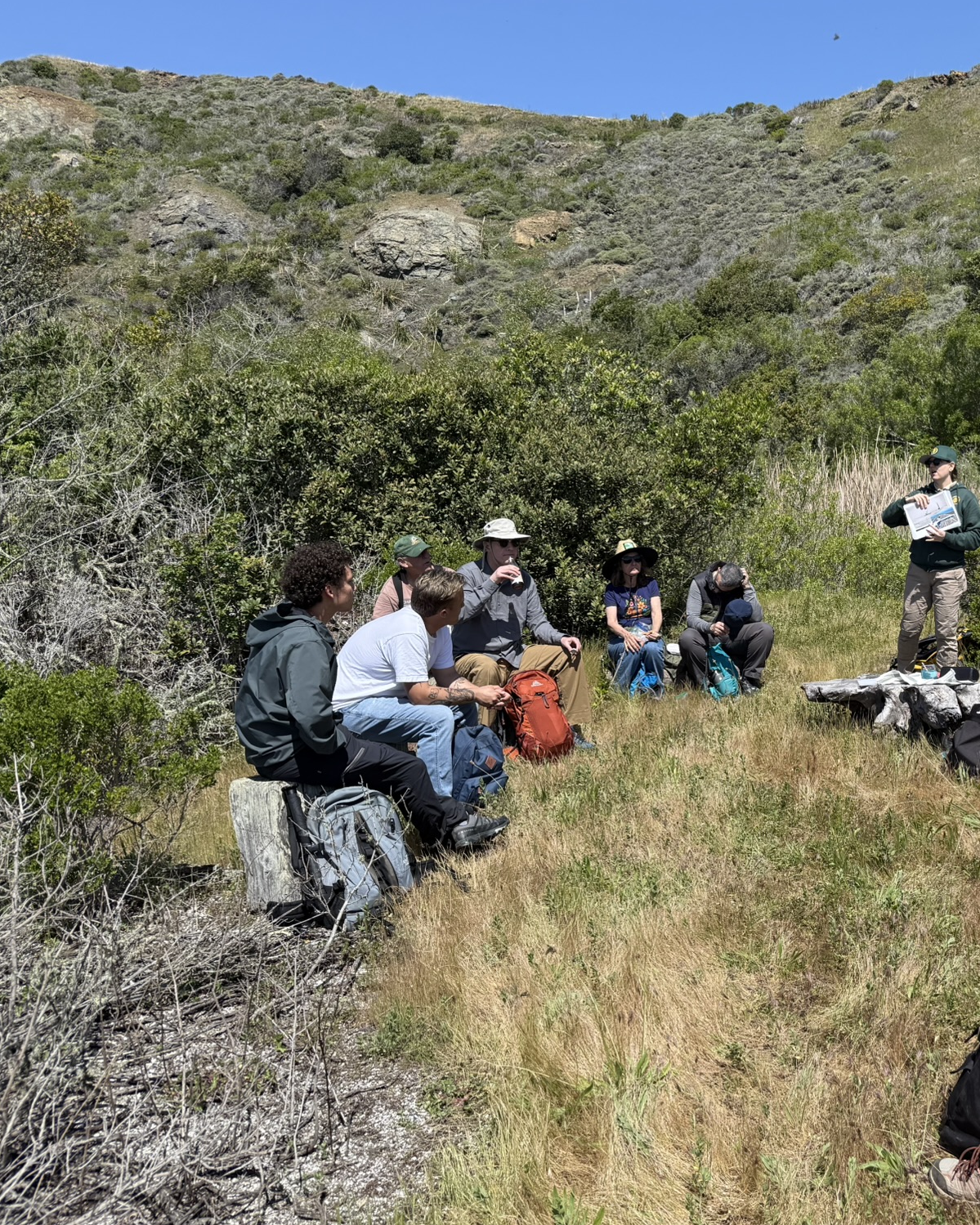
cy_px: 605
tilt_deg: -5.5
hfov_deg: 42.8
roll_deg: +0.5
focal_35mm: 32
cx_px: 836
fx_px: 1160
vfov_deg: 55.7
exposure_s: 1/4673
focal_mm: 6.76
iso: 100
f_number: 1.78
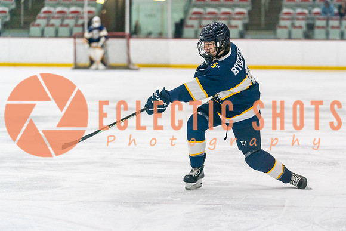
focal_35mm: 164
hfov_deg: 12.5
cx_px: 237
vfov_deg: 8.4
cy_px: 117
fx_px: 1581
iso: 4000
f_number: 2.8
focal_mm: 119
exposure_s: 1/1600
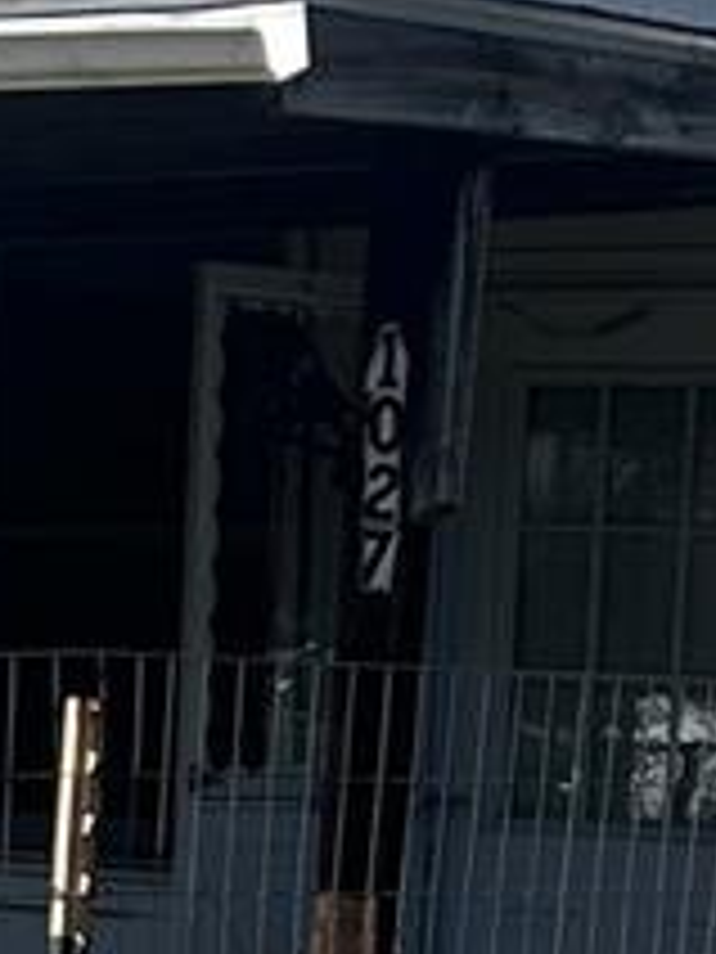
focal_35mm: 188
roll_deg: -1.6
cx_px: -315
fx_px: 5185
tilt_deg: -5.0
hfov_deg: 7.8
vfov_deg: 10.4
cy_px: 963
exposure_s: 1/4149
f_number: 1.6
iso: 50
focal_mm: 5.1
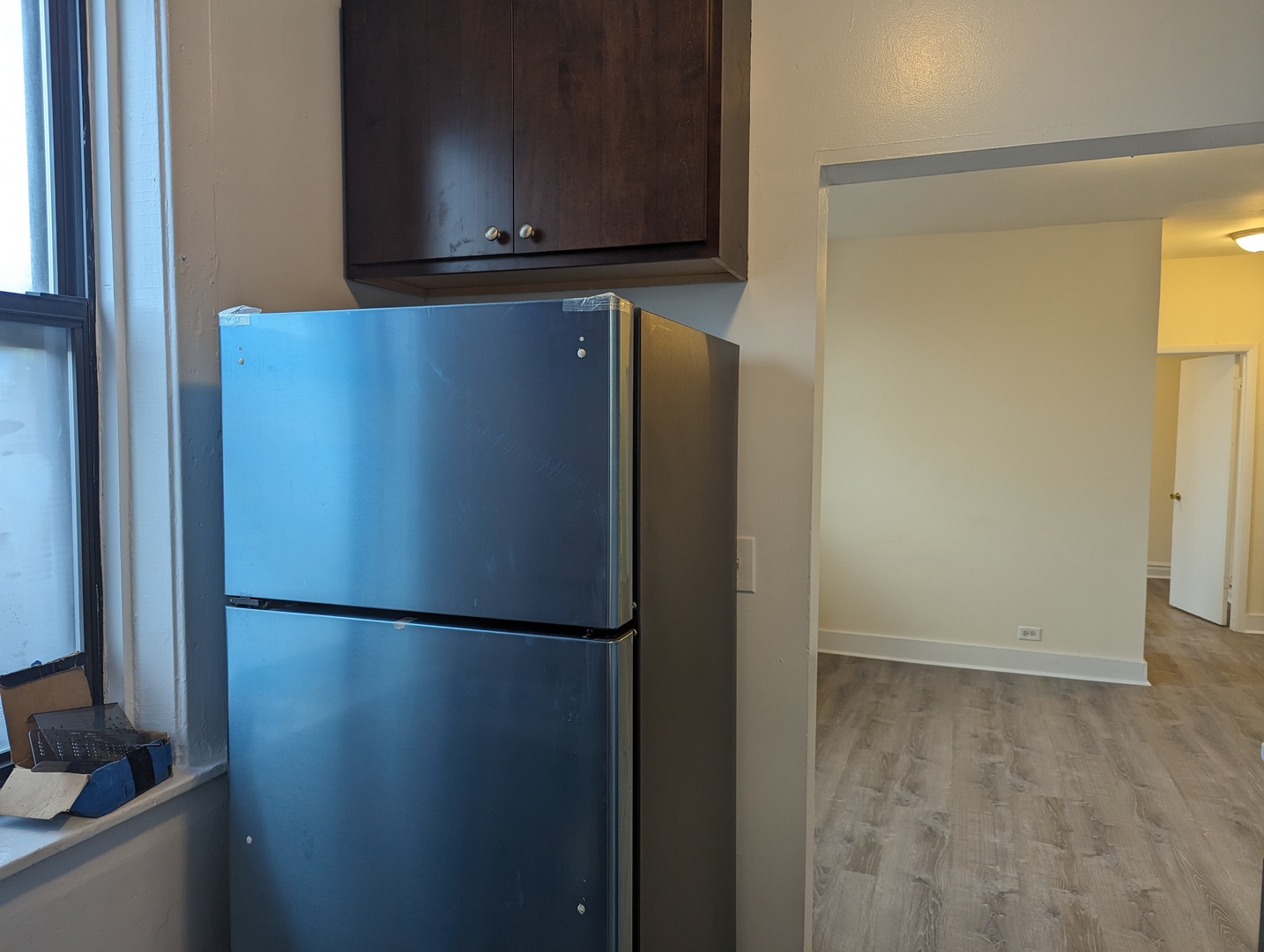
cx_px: 632
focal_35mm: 24
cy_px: 476
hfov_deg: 71.5
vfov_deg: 56.9
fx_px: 878
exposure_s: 1/60
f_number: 1.85
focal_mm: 6.81
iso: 59
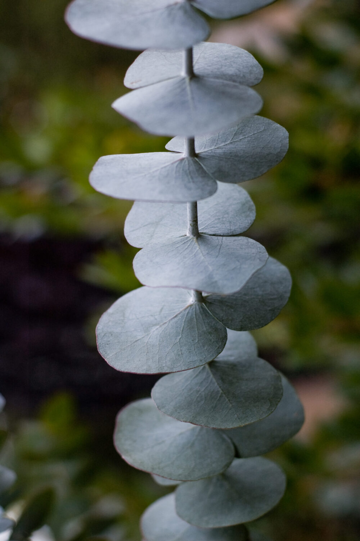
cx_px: 180
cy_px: 270
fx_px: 1127
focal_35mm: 75
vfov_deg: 27.0
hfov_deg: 18.1
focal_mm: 50
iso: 200
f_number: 2.8
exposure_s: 1/320
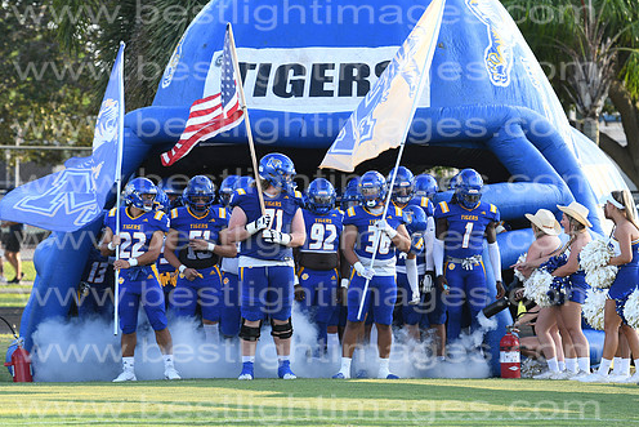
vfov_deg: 4.7
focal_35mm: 290
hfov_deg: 7.1
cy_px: 212
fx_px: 5141
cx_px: 309
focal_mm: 165
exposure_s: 1/500
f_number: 5.6
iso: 360
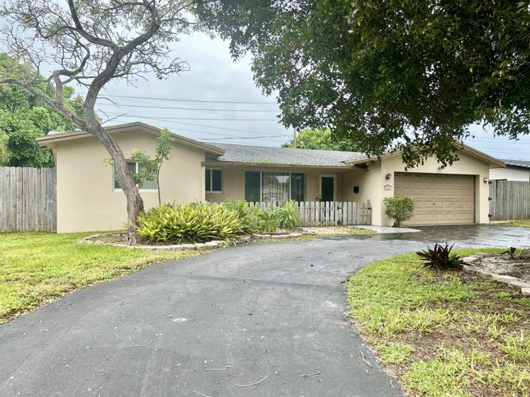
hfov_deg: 67.3
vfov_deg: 53.1
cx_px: 265
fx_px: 398
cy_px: 198
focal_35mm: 26
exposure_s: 1/1280
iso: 50
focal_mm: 5.7
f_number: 1.5
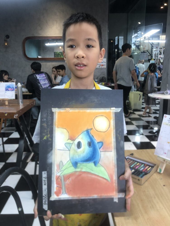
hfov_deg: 49.7
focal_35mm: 28
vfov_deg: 63.4
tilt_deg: -12.1
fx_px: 183
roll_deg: +0.0
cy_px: 113
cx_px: 85
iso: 25
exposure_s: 1/50
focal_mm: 4
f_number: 1.8
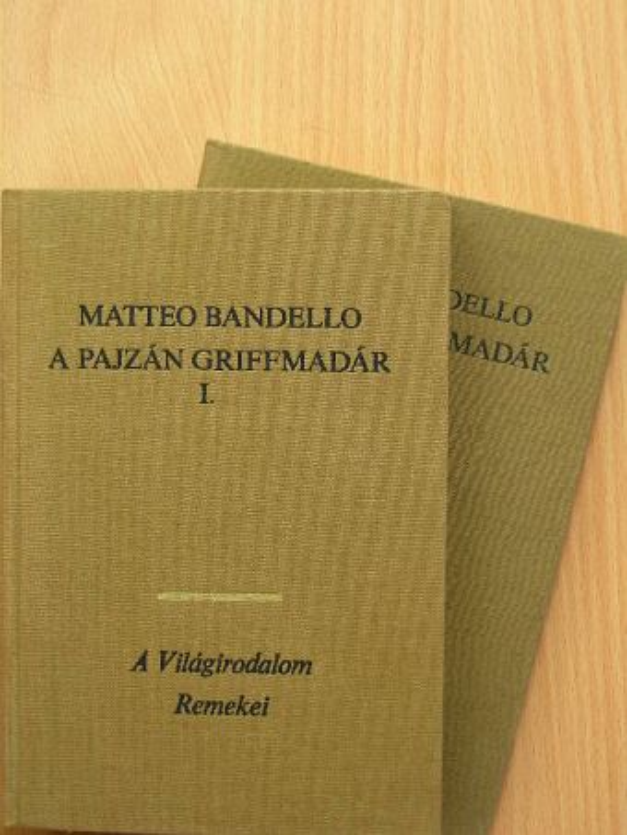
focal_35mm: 63
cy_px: 418
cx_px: 314
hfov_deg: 23.3
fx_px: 1521
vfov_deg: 30.7
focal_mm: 10.5
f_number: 3.5
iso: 50
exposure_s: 1/11.7
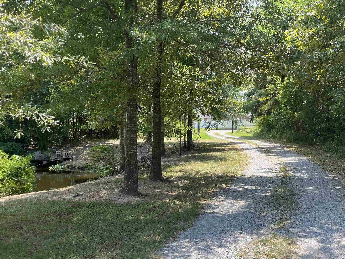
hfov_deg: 48.3
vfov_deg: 37.5
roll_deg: -0.1
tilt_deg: -6.2
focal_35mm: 38
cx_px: 225
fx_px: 379
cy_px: 162
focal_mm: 5.1
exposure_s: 1/833
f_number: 1.6
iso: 50
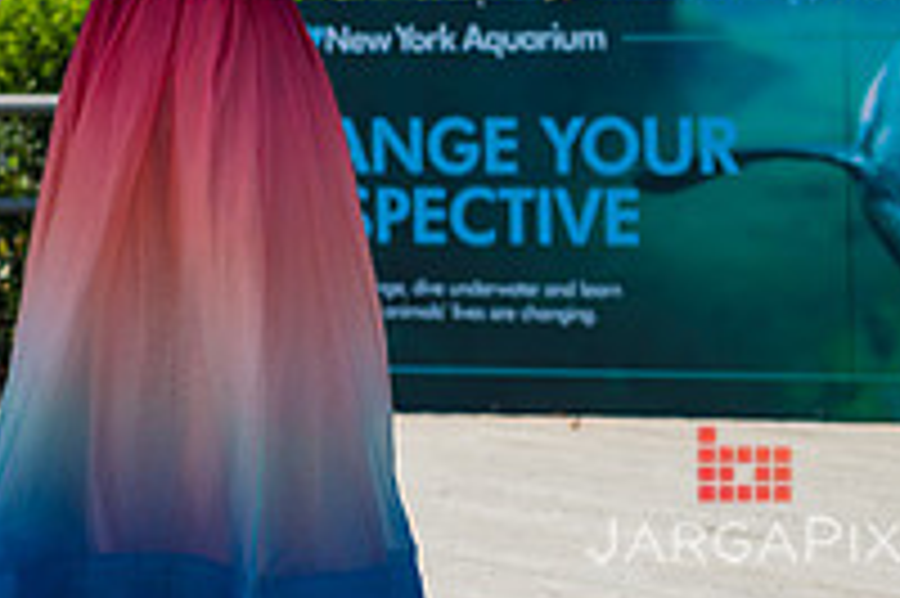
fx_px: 5071
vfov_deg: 6.7
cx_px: -288
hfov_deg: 9.9
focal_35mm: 203
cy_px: -207
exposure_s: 1/2500
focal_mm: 70
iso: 200
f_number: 5
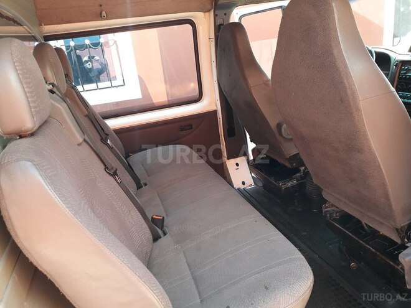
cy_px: 154
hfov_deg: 65.3
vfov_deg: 51.4
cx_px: 206
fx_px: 321
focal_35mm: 27
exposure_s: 1/100
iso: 80
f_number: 1.9
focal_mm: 3.6
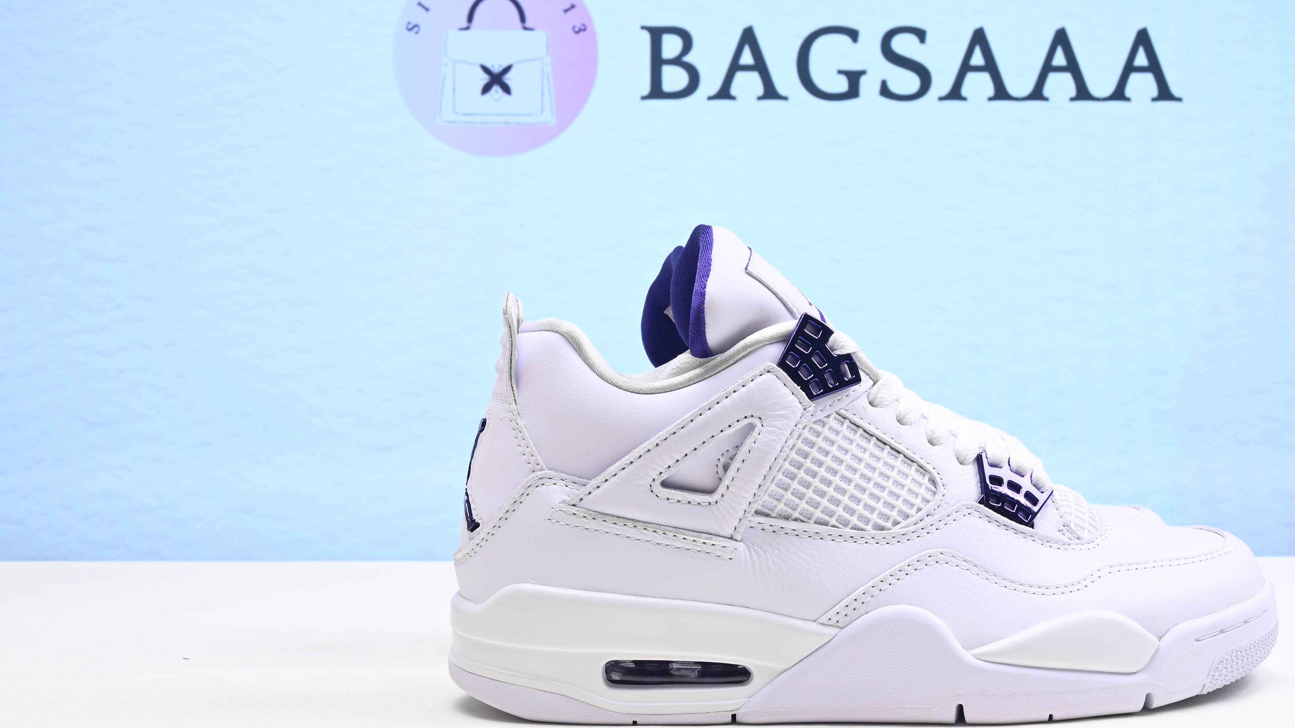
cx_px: 776
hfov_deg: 38.3
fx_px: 1854
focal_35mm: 54
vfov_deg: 22.2
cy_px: 338
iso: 100
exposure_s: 1/2
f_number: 16
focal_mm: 37
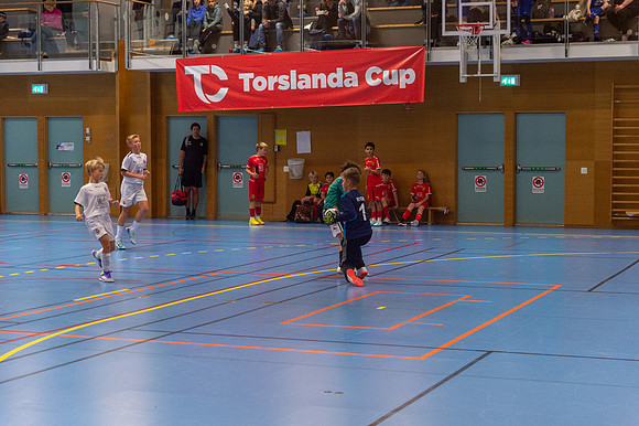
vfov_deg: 19.1
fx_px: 1263
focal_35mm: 71
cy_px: 213
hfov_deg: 28.4
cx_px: 320
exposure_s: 1/400
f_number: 3.5
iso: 3200
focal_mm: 70
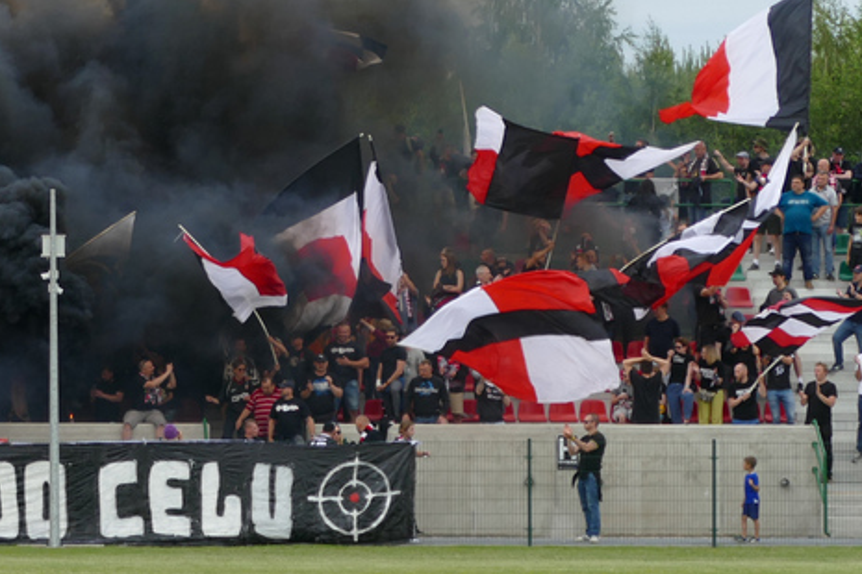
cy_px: 95
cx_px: -59
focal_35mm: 245
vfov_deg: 5.6
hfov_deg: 8.3
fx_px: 5866
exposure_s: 1/250
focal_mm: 35.95
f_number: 3.8
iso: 125
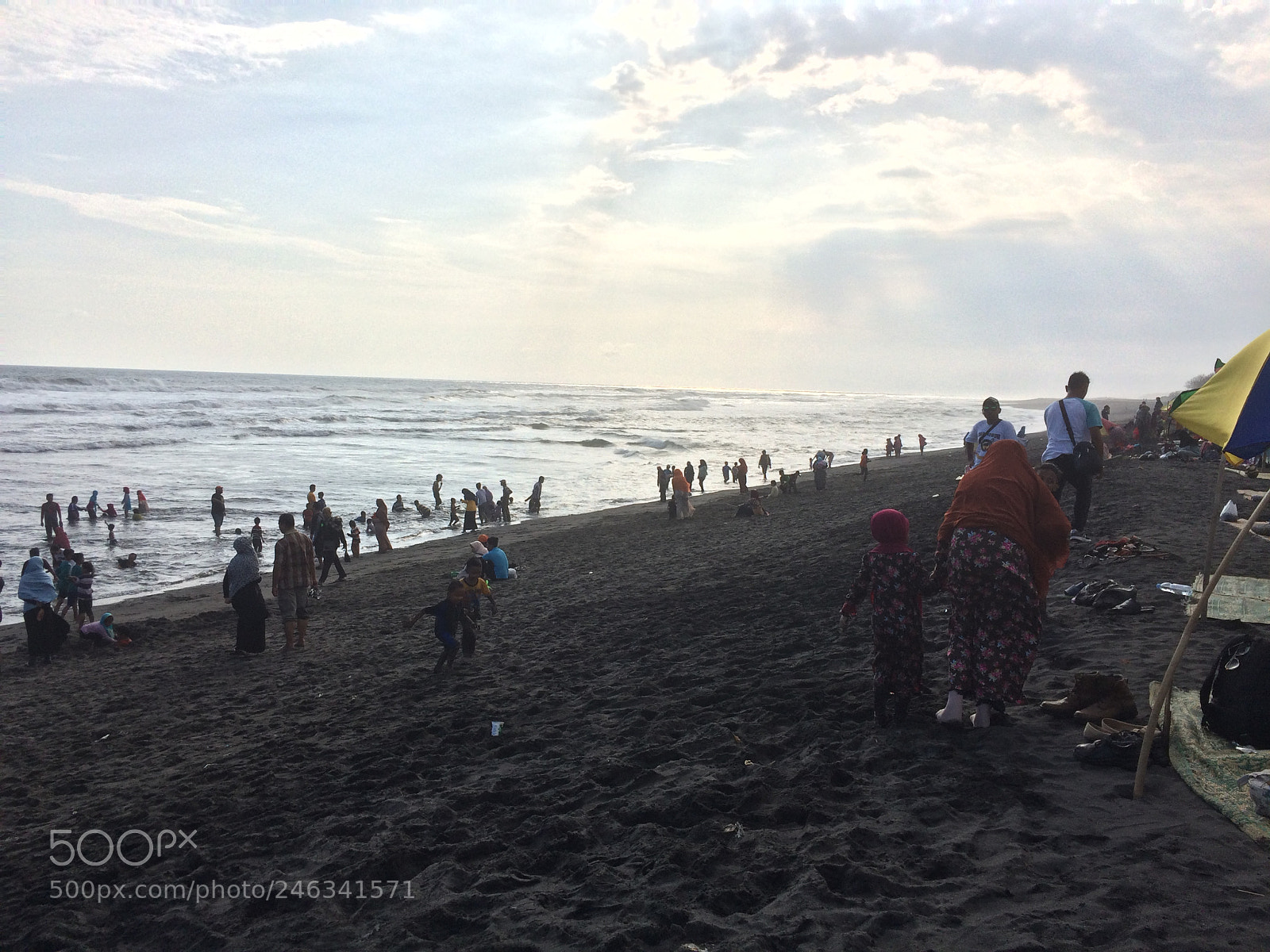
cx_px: 635
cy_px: 476
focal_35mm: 29
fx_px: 1064
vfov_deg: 48.2
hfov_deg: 61.7
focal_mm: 4.15
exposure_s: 1/4115
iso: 32
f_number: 2.2
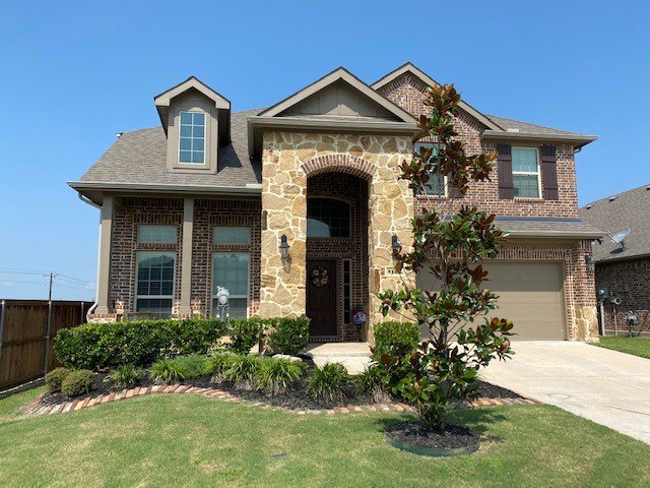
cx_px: 325
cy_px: 244
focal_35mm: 26
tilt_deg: +7.1
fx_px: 488
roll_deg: -0.3
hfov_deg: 67.3
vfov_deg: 53.1
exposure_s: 1/2410
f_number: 1.8
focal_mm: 4.25
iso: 32
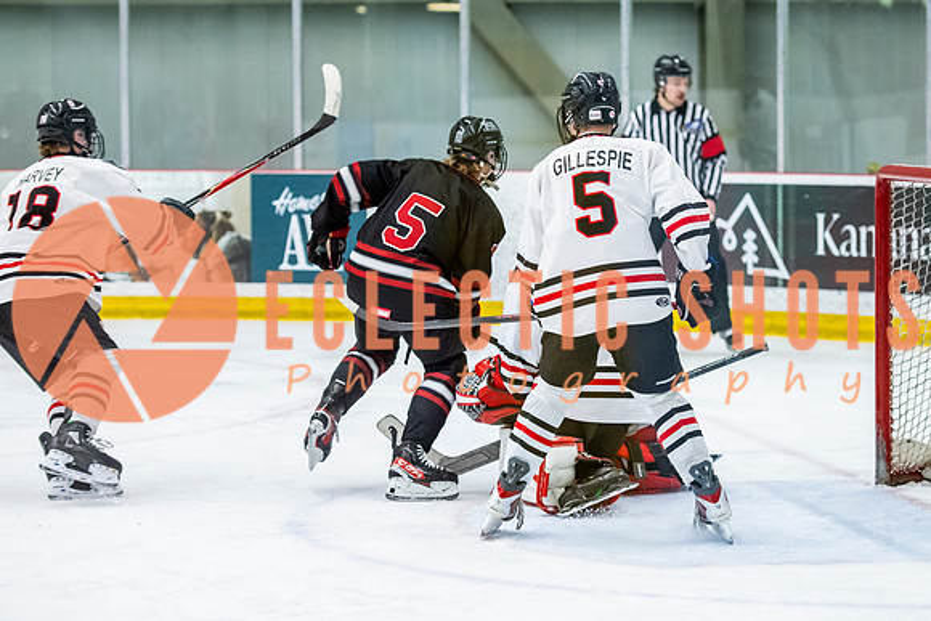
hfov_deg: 14.0
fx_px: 3780
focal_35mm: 146
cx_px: 565
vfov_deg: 9.4
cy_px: 279
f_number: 3.2
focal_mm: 100
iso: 2500
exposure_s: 1/800
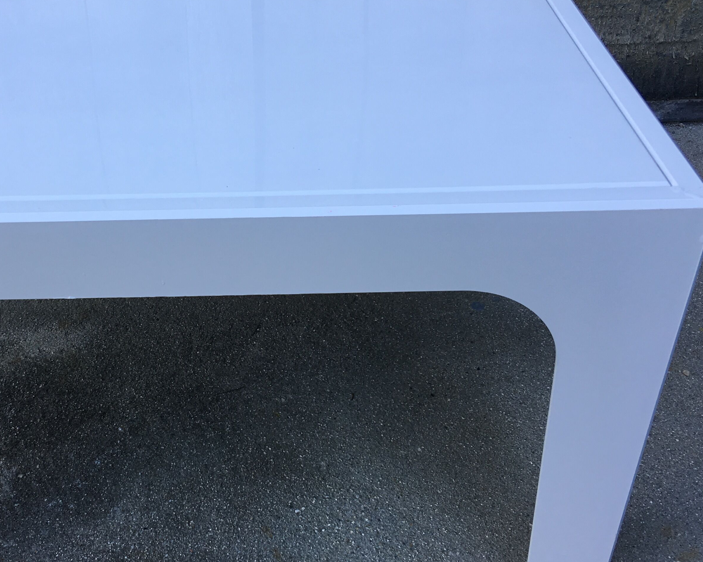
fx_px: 999
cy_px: 273
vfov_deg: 31.4
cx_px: 234
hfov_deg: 38.3
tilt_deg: -36.0
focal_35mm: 48
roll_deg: +1.6
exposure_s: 1/105
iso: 25
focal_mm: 4.15
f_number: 2.2
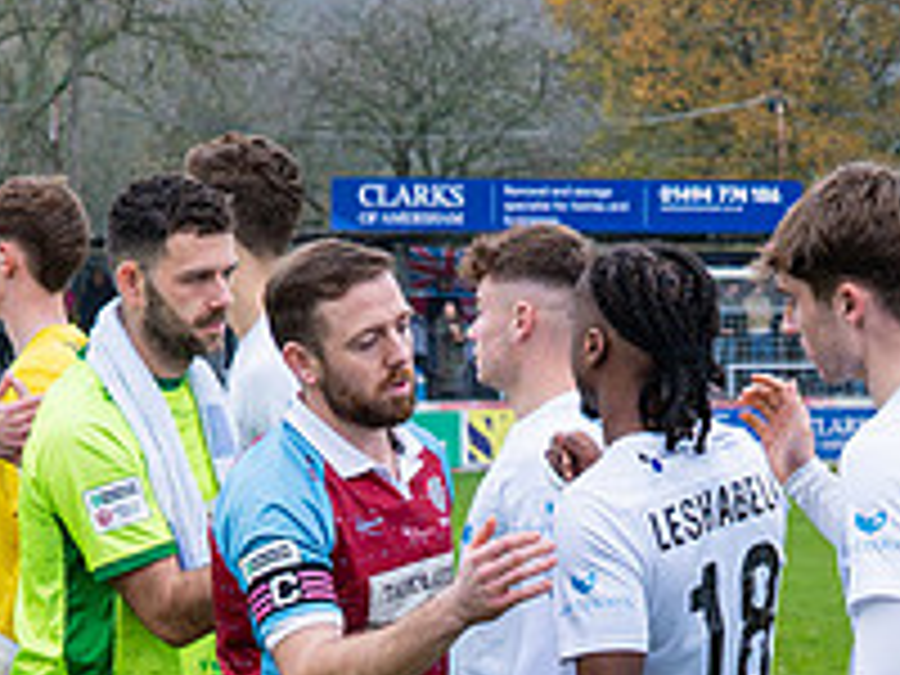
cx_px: 403
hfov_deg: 9.8
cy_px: 845
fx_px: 5252
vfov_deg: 7.3
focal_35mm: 202
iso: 1250
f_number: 5
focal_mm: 39
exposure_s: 1/400
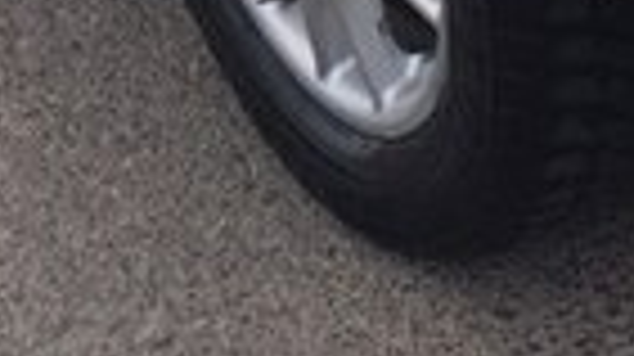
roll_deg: +11.3
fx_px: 2486
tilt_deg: -14.4
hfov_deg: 14.3
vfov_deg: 7.2
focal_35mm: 148
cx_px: 661
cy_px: -755
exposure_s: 1/243
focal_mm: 4.15
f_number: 2.2
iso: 32
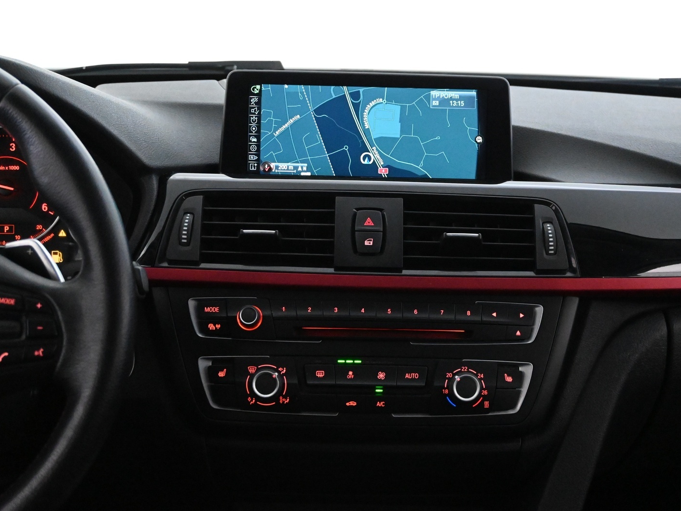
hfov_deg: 35.6
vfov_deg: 27.1
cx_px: 371
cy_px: 258
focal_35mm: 54
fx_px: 1059
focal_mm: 32.5
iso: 9000
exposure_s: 1/50
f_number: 5
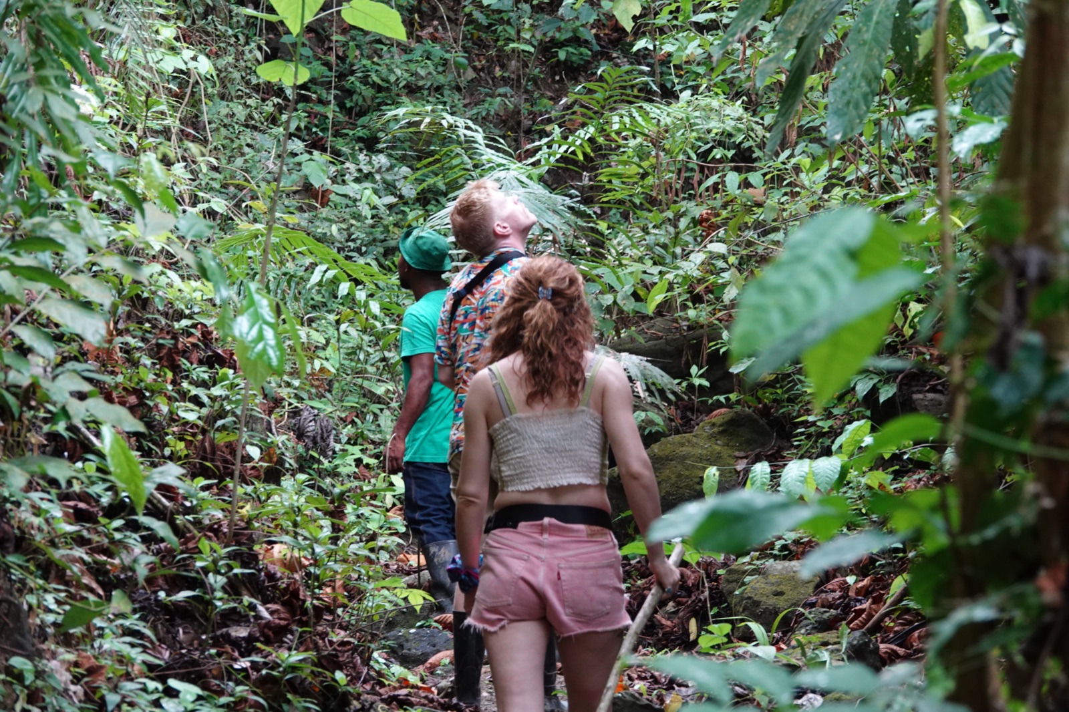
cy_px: 356
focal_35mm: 144
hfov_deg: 14.3
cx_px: 534
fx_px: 4275
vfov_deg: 9.5
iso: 800
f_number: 4
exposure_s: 1/100
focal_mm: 52.82
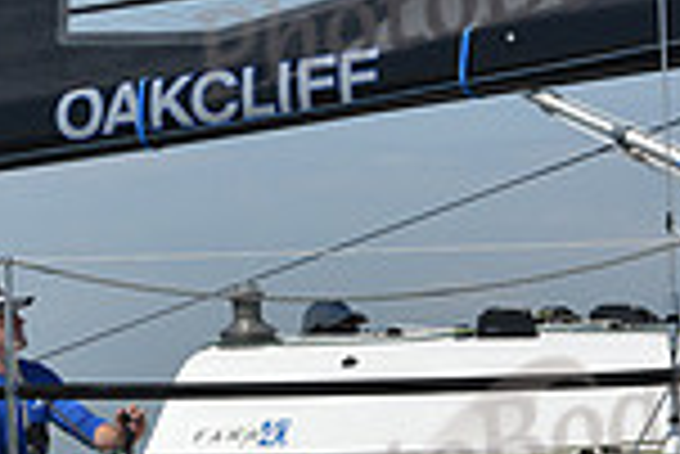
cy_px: 281
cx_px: -36
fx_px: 6693
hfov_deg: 5.8
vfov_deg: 3.9
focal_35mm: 354
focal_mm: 92
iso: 250
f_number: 9
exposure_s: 1/1250
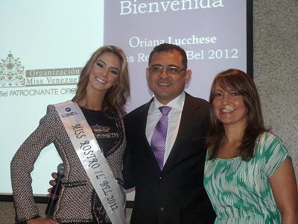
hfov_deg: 33.8
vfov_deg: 25.7
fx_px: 491
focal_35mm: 57
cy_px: 112
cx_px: 149
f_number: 3.2
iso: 400
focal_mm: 10.2
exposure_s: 1/60
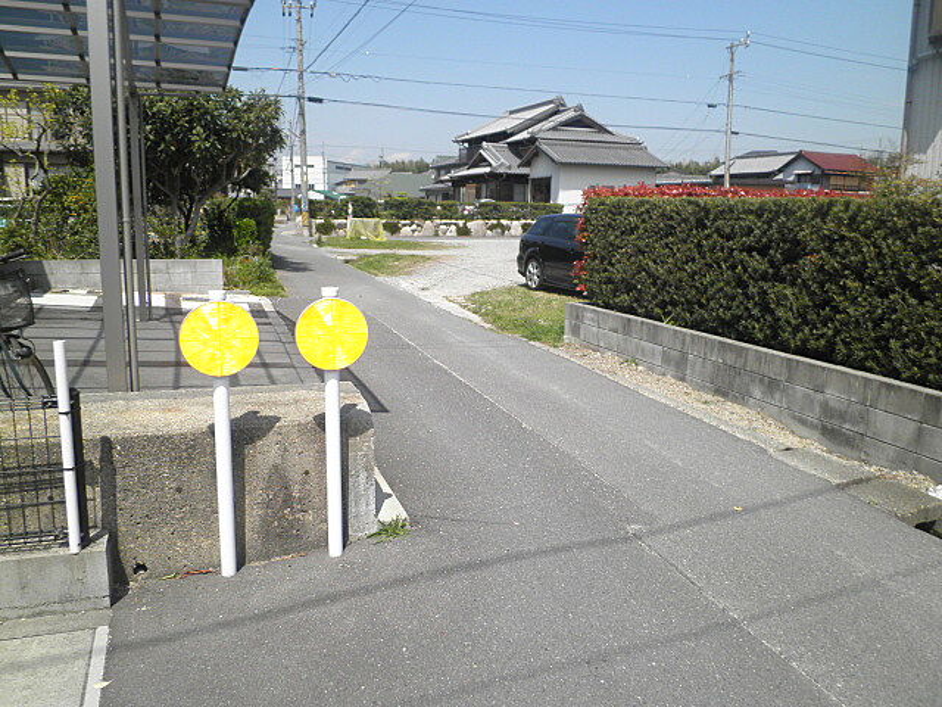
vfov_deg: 53.1
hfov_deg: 67.3
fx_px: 708
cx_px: 471
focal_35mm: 26
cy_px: 354
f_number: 7.9
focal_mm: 4.7
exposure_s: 1/125
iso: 64
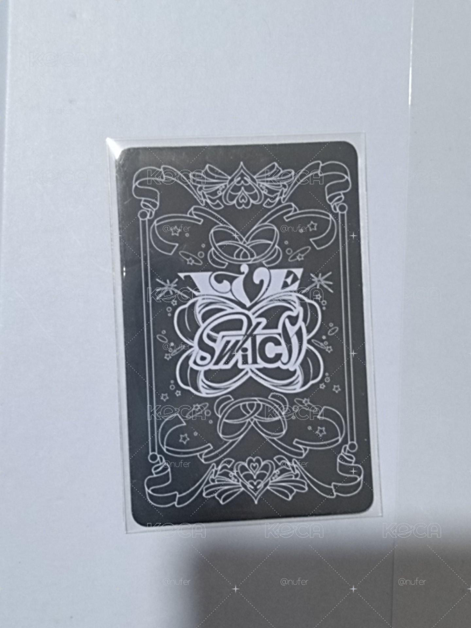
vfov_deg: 38.2
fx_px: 907
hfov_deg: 29.1
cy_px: 314
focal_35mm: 50
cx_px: 236
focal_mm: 4.7
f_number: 1.7
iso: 1000
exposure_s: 1/30
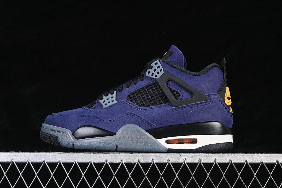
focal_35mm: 75
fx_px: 587
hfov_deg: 27.0
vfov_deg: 18.2
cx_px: 141
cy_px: 94
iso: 160
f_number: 6.3
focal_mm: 50
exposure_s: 1/50
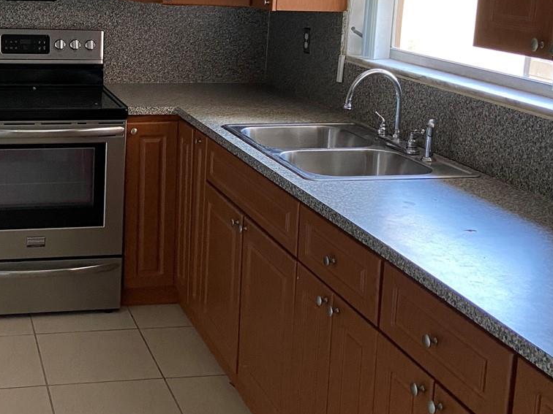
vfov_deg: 26.2
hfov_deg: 33.9
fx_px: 879
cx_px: 110
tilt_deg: -11.0
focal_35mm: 55
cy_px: 103
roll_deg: -1.9
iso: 125
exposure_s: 1/67
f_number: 1.8
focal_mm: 4.25
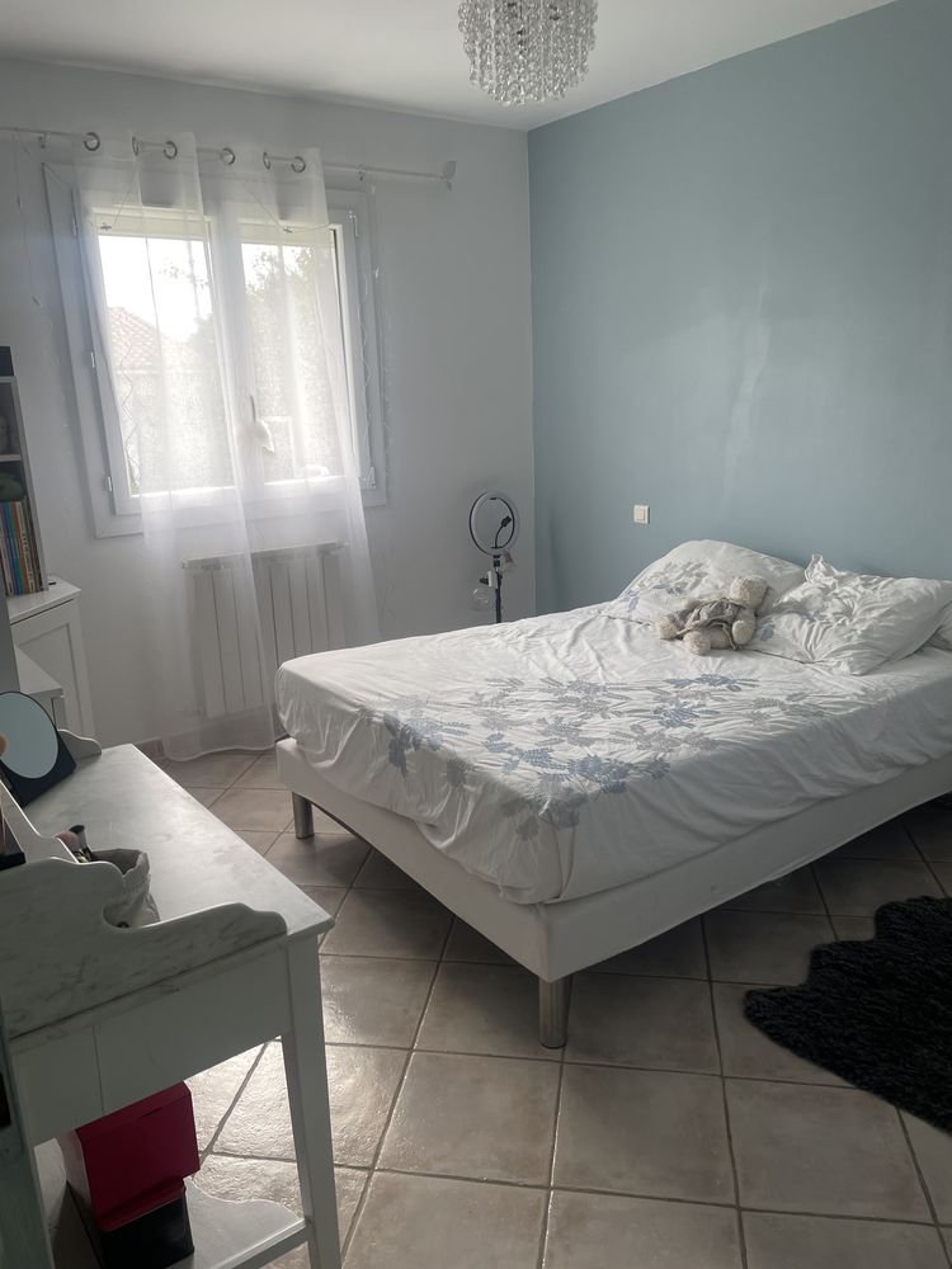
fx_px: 953
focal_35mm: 26
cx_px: 476
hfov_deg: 53.1
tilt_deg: -13.2
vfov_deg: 67.3
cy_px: 634
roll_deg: +3.7
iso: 50
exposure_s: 1/121
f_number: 1.6
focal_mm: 4.2
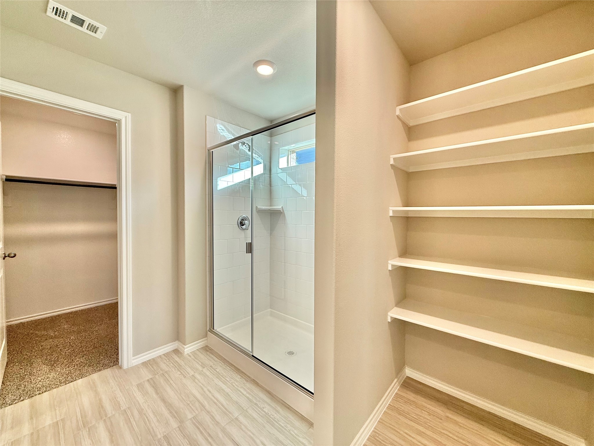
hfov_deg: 102.1
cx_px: 297
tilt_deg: -1.1
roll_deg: -0.7
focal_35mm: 14
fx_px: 240
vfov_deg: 85.7
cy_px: 223
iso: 100
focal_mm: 2.22
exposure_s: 1/120
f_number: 2.2
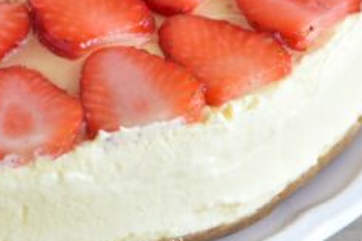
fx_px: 4811
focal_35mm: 479
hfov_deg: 4.3
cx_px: -58
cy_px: -41
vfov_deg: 2.9
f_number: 5.6
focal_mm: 105
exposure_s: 1/50
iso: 400
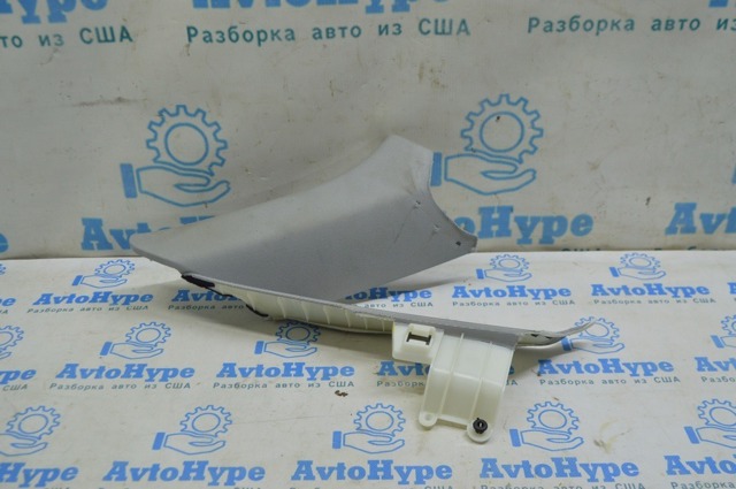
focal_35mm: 38
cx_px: 368
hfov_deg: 51.3
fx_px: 766
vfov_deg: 35.4
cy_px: 244
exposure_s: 1/40
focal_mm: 25
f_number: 5.6
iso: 400
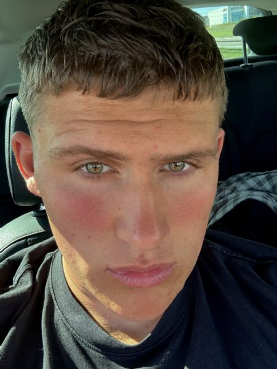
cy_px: 184
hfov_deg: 46.8
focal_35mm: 30
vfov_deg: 60.0
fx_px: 320
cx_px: 138
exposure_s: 1/121
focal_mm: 2.69
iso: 32
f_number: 1.9
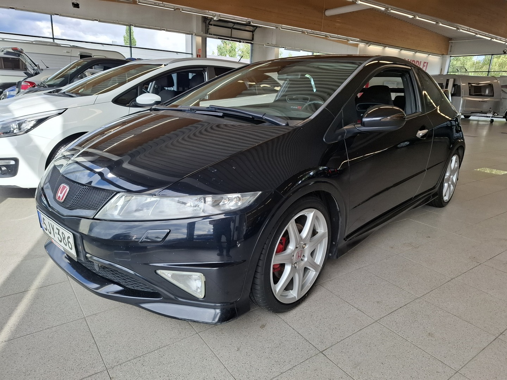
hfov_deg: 73.9
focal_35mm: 23
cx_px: 254
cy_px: 190
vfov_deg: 58.9
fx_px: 337
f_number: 1.8
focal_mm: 5.54
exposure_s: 1/350
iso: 50
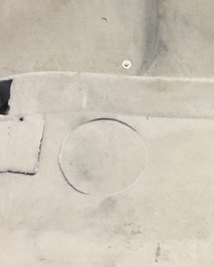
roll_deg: +0.6
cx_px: 193
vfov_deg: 27.8
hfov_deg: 22.0
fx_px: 538
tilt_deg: -43.2
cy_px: 108
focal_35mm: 68
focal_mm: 4.15
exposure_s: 1/33
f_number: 2.2
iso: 100
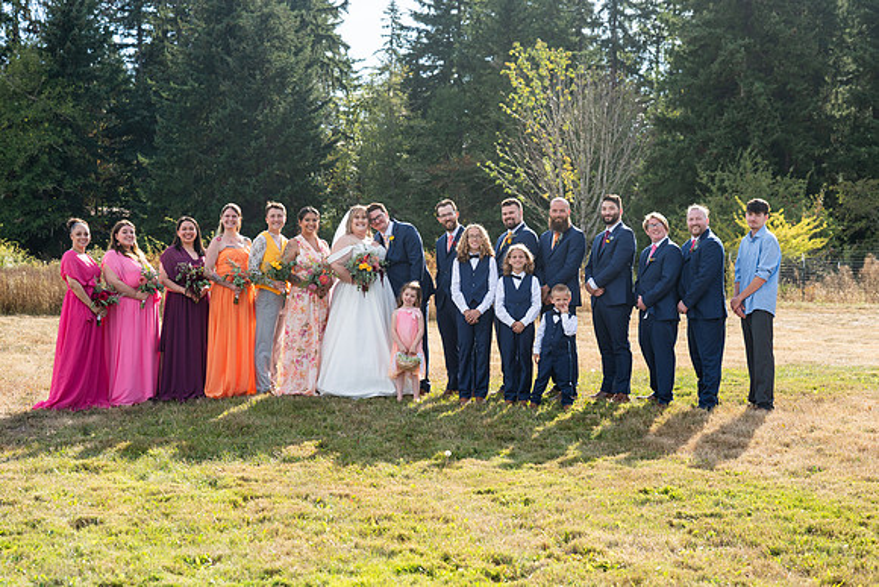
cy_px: 294
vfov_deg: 21.3
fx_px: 1563
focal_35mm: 64
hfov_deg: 31.4
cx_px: 440
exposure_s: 1/800
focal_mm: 64
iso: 250
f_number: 5
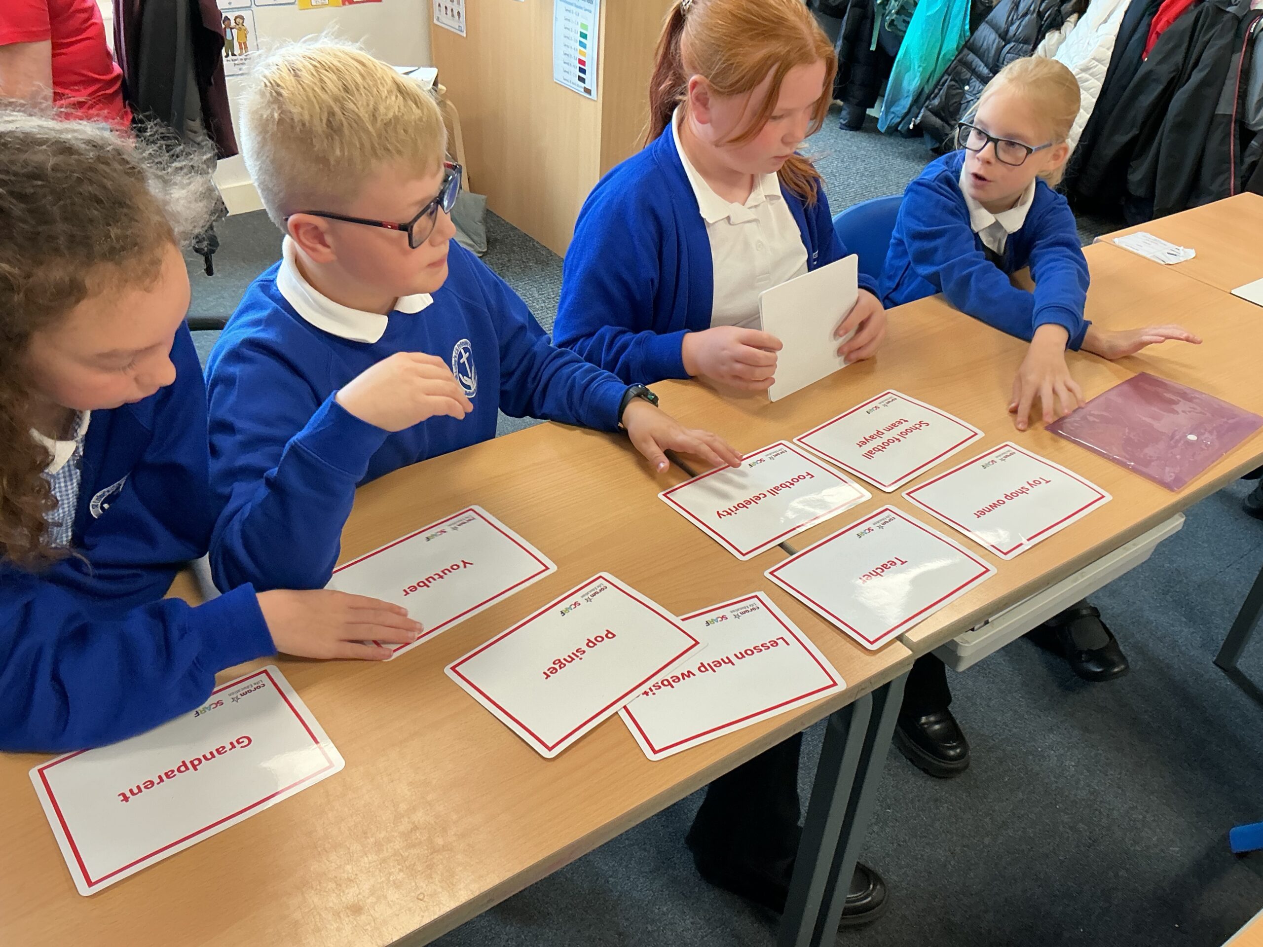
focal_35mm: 29
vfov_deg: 48.2
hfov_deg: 61.7
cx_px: 632
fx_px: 1058
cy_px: 474
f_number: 1.8
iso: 80
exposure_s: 1/60
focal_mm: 3
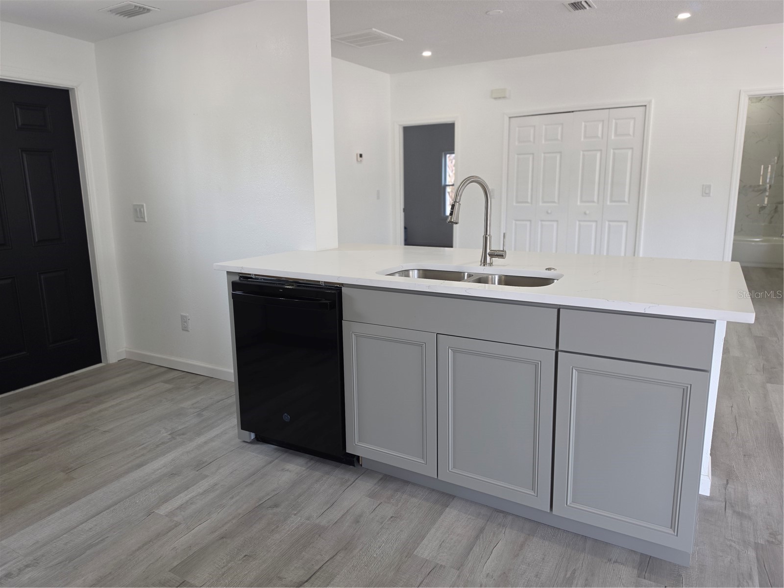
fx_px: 521
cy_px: 294
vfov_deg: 58.9
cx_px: 392
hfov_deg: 73.9
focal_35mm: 23
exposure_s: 1/180
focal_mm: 6.5
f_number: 1.4
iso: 80
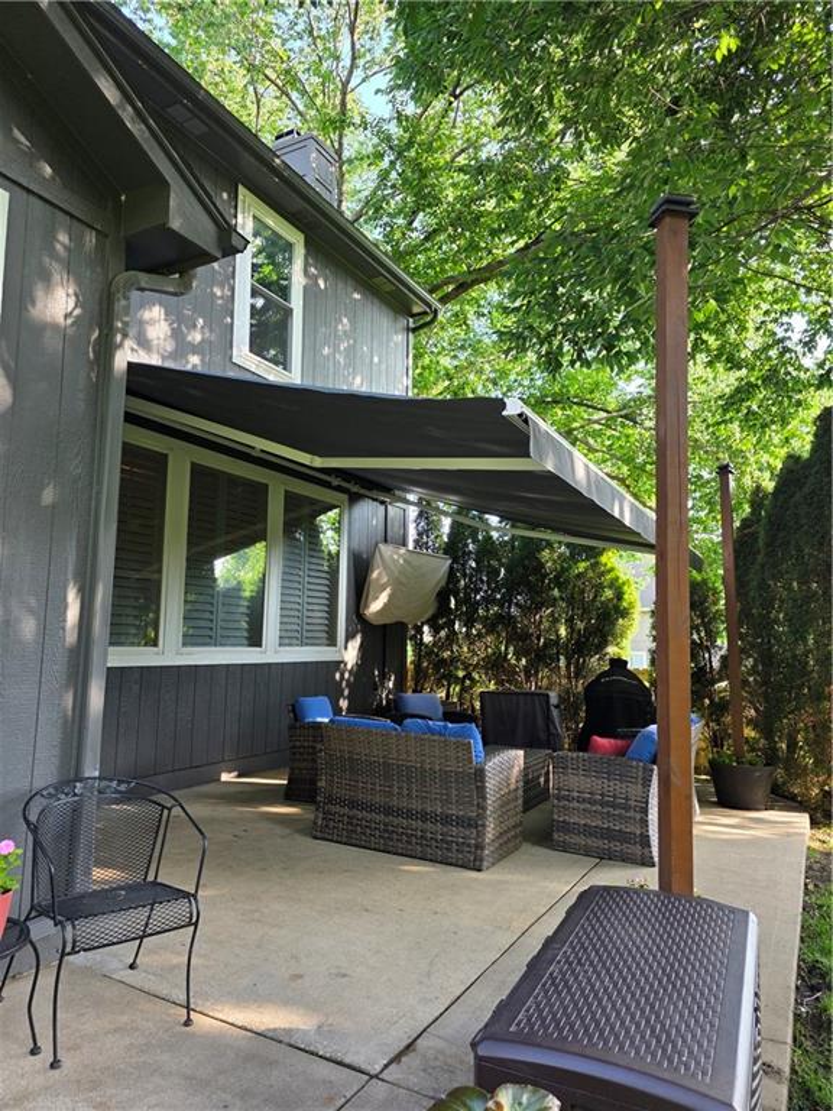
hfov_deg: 58.9
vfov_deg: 73.9
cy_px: 556
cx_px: 416
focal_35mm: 23
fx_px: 738
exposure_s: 1/180
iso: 64
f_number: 1.7
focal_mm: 6.3
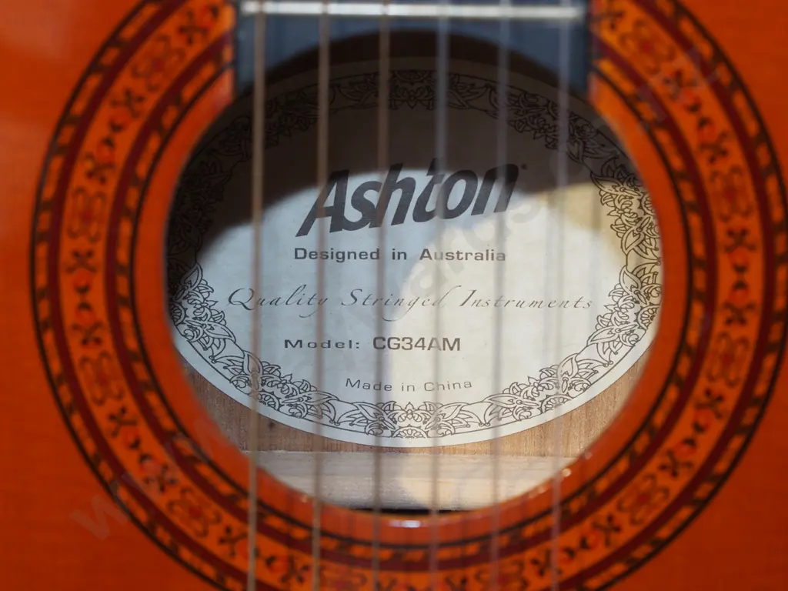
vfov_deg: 19.9
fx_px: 1685
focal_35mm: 74
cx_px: 394
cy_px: 296
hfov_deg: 26.3
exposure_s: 1/60
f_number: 5.6
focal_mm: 37
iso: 1000
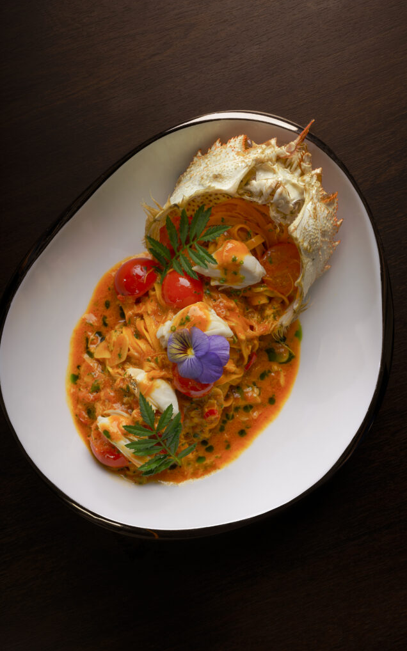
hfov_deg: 32.0
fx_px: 710
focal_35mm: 40
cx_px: 198
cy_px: 324
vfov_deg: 49.3
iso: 200
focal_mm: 39
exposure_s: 1/250
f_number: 14
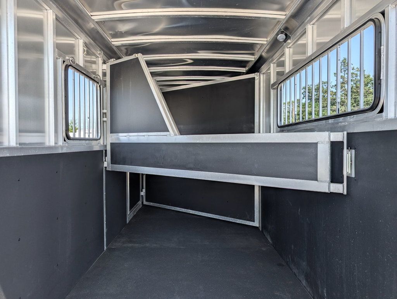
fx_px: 276
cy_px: 150
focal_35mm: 24
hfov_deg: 71.5
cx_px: 198
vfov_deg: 56.9
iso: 19
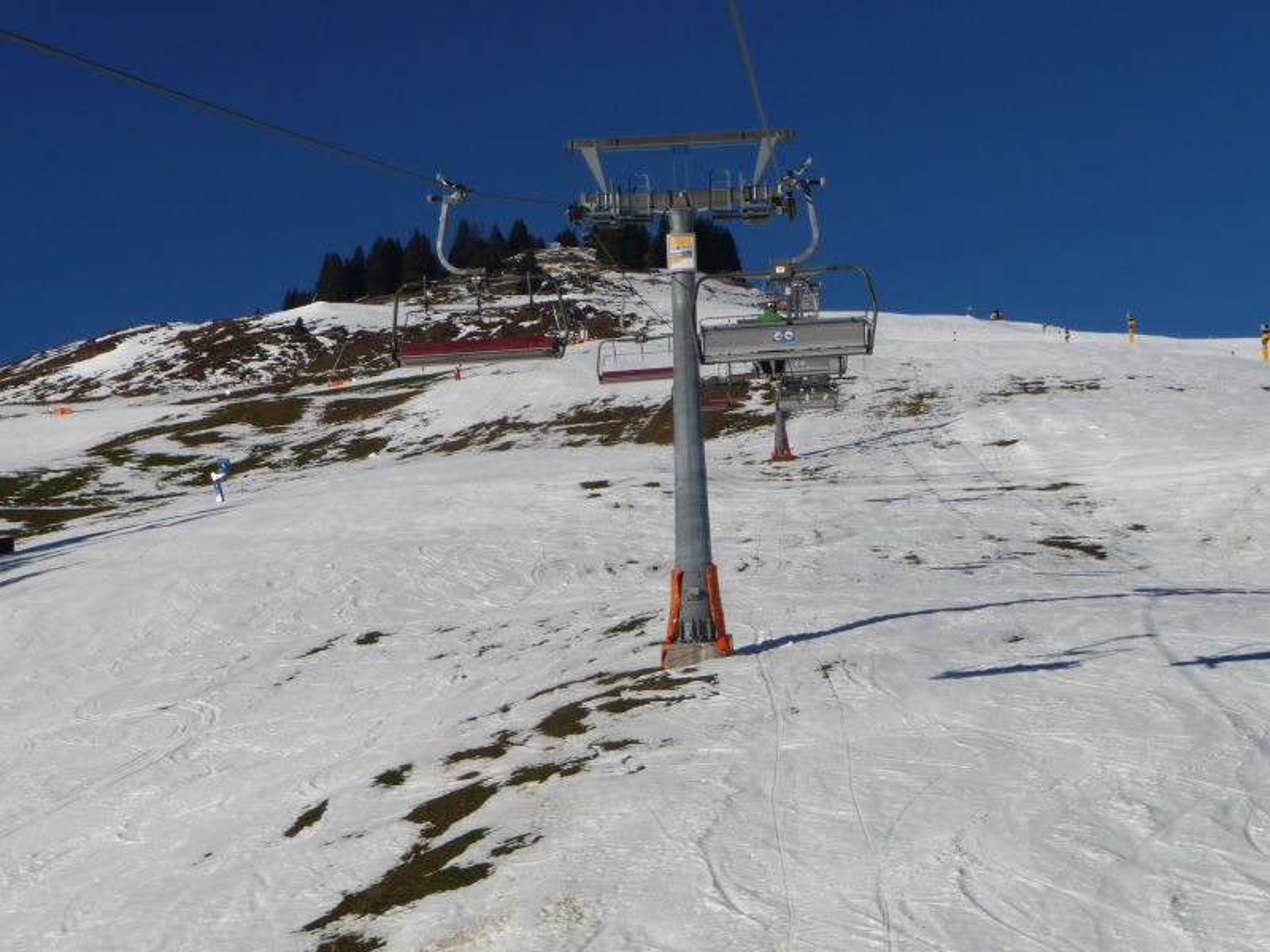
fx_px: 2458
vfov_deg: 21.9
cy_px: 476
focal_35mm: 67
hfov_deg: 29.0
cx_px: 635
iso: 100
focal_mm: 11.3
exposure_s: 1/400
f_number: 11
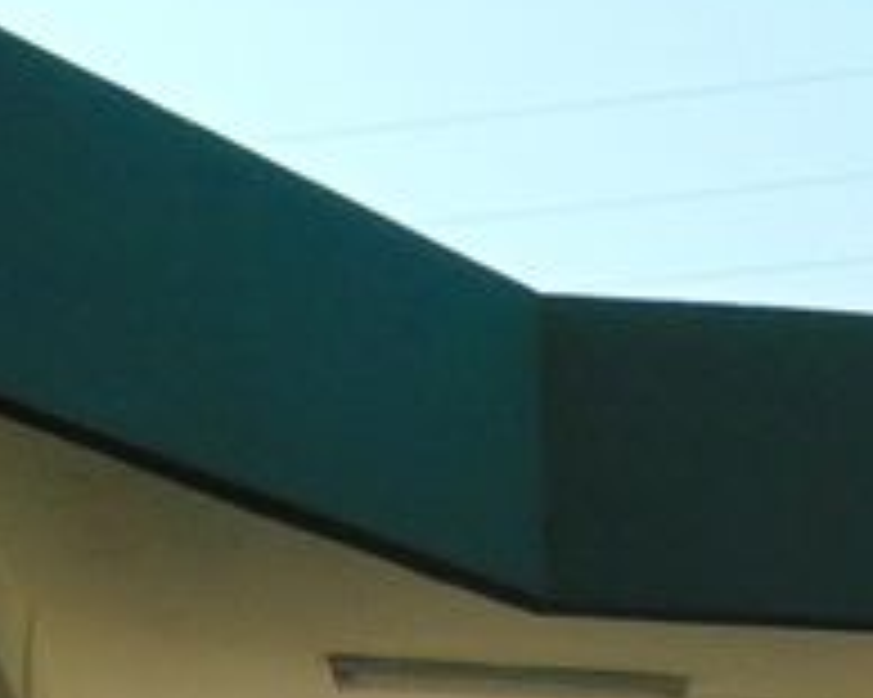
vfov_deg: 10.5
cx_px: 1350
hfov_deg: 13.9
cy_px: 1594
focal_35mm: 129
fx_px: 3331
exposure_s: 1/640
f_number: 3
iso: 80
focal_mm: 4.5
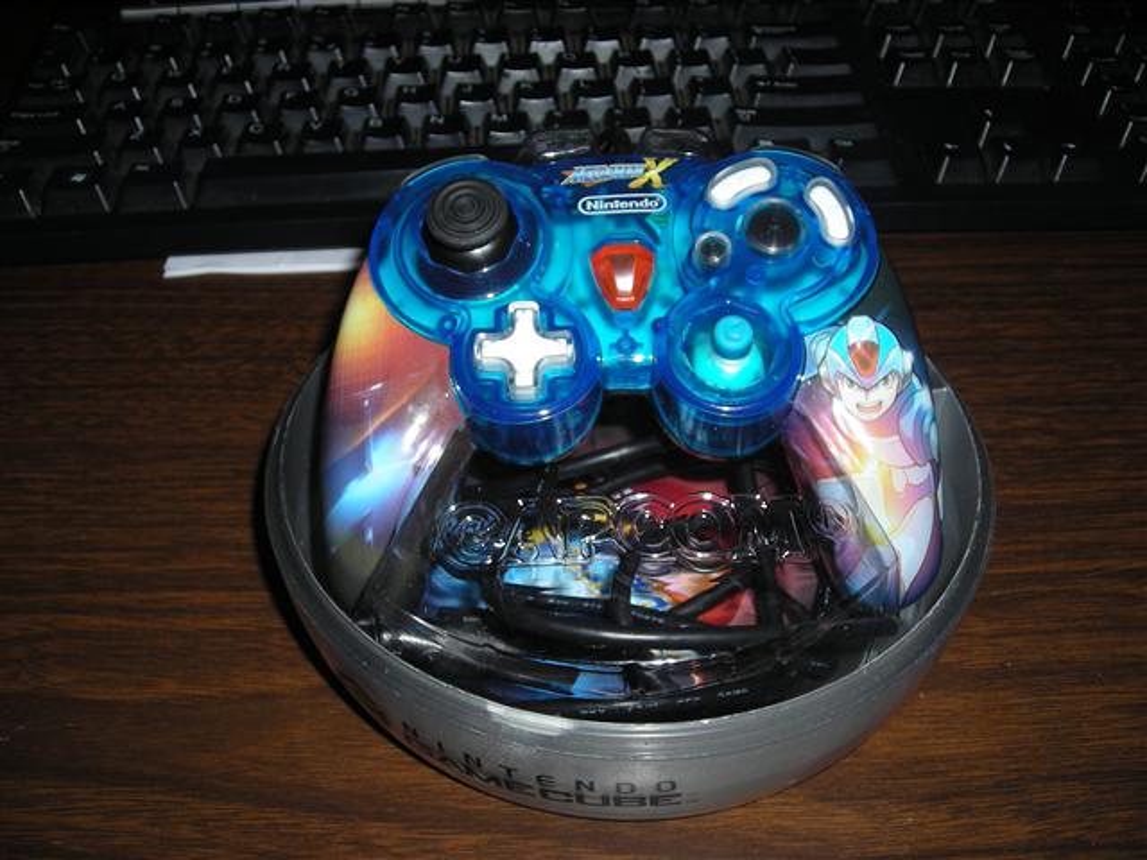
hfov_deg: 49.0
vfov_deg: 37.7
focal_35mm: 38
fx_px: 1259
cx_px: 574
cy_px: 430
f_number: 3.2
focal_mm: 6.3
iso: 50
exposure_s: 1/60
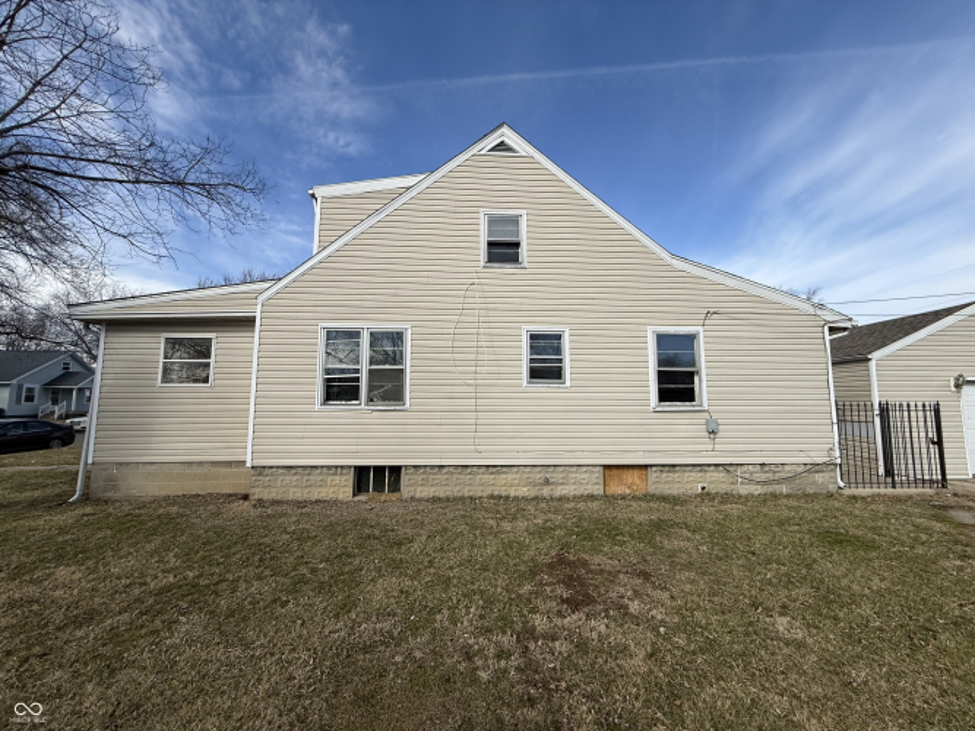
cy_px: 366
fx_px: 394
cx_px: 488
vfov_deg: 85.7
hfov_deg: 102.1
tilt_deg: +5.7
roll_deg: -0.2
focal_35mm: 14
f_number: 2.2
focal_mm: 2.22
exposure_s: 1/2024
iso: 50
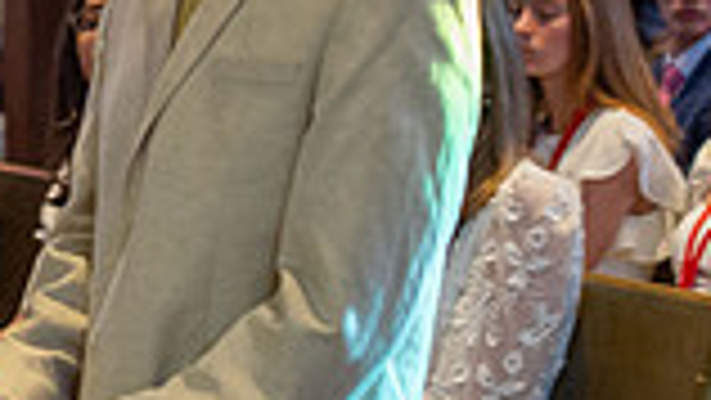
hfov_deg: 7.2
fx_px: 5639
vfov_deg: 4.1
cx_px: -94
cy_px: 247
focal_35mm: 299
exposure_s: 1/200
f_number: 4.5
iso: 3200
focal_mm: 78
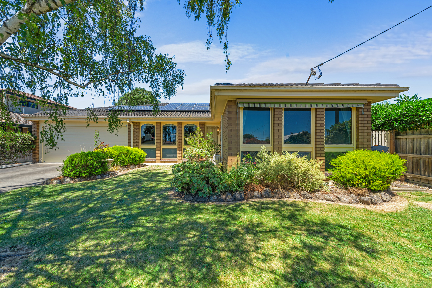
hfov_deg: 104.2
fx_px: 168
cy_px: 144
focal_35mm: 14
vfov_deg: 81.3
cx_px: 216
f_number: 8
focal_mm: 14
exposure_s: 1/125
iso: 125
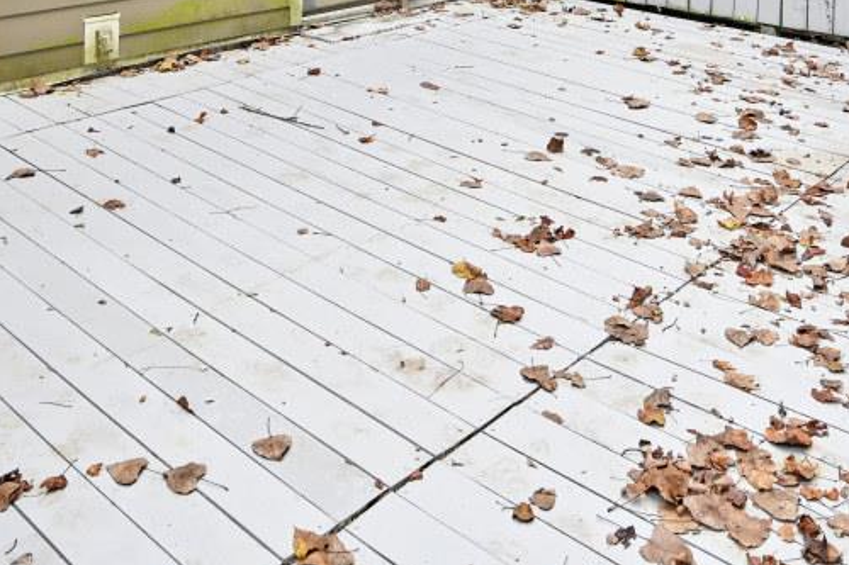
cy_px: -188
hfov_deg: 46.4
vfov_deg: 26.5
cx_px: 389
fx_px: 990
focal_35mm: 42
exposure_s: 1/250
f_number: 5.6
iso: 160
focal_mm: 14
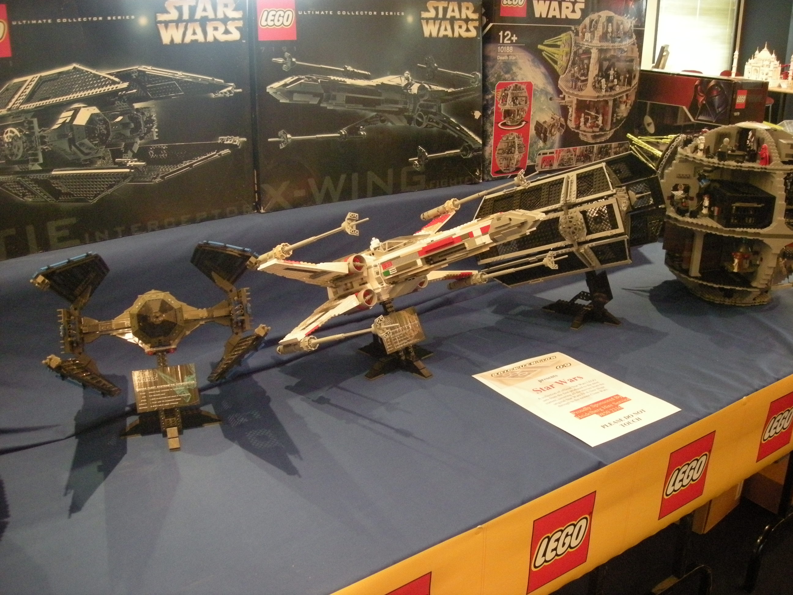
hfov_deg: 52.6
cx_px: 396
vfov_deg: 40.7
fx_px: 802
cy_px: 298
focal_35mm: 35
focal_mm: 5.7
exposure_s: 1/6.8
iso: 400
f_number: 2.8
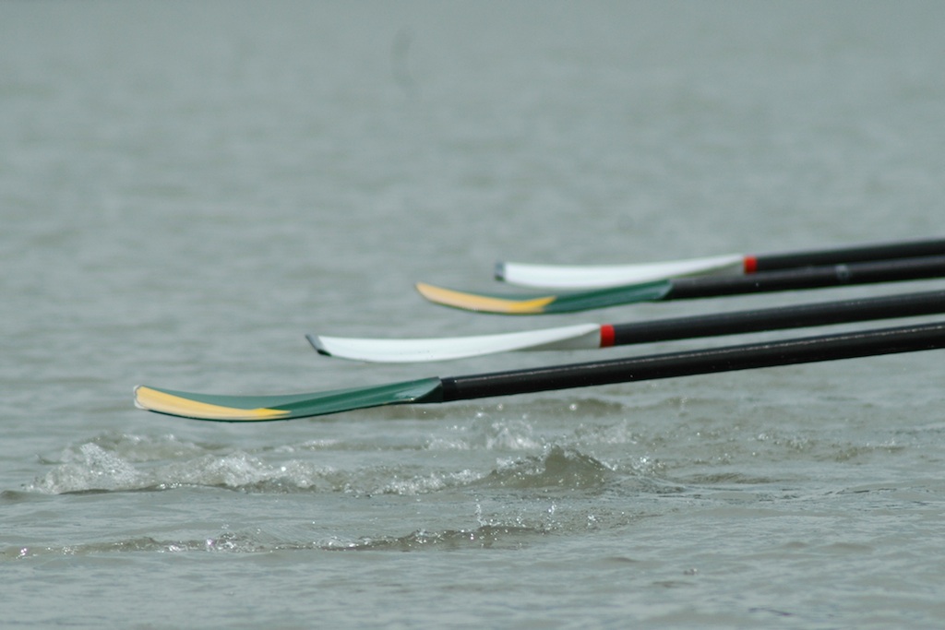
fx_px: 11813
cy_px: 315
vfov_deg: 3.1
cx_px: 472
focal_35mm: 450
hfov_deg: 4.6
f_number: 5.6
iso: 200
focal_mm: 300
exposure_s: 1/1500
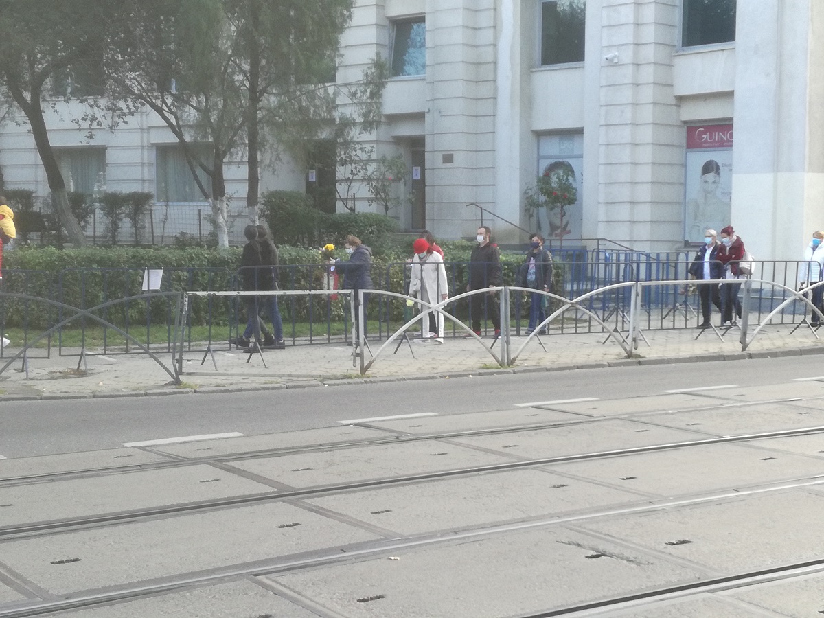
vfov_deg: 27.0
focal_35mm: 54
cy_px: 309
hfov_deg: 35.5
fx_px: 1285
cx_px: 412
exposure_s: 1/100
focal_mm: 3.79
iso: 64
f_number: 2
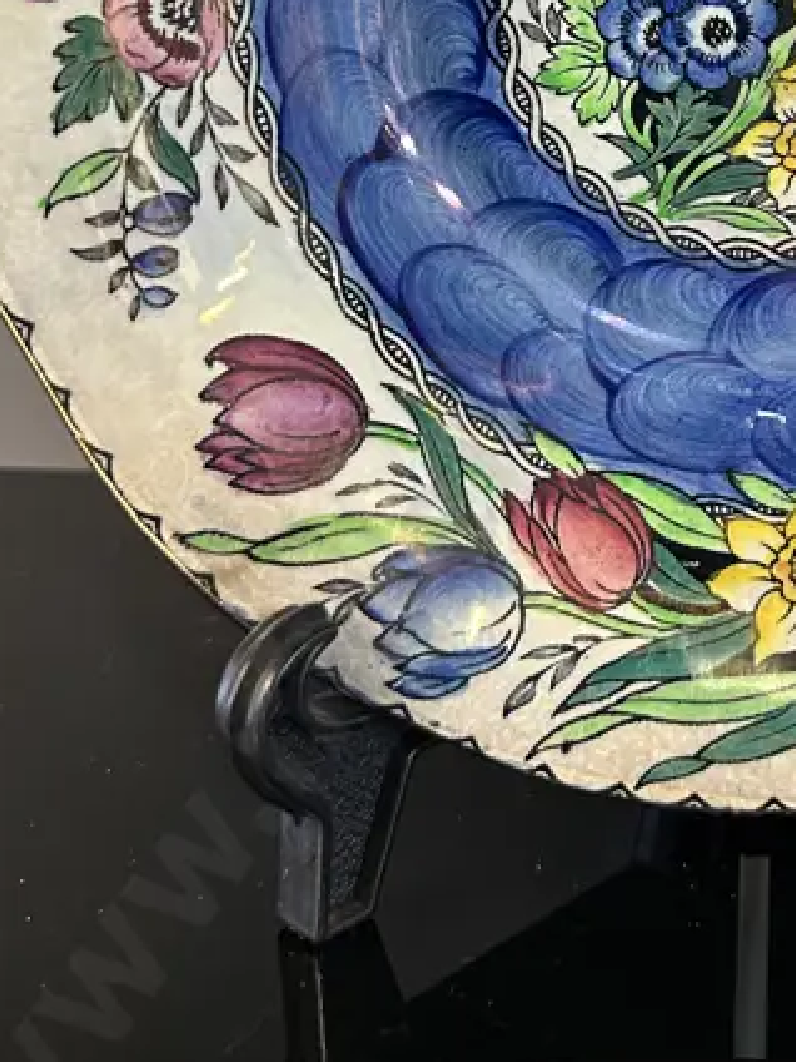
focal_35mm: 58
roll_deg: -1.5
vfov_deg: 31.8
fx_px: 1778
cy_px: 128
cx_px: 746
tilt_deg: -10.3
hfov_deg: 24.4
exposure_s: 1/50
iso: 250
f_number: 1.78
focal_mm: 6.86
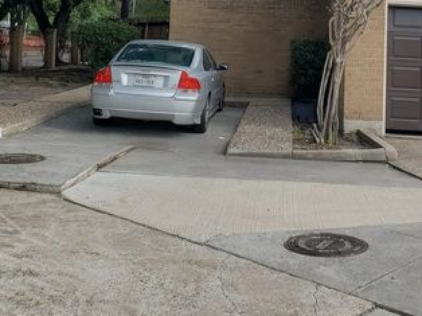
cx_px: 267
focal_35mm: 53
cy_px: 0
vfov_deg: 26.1
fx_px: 646
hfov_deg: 36.0
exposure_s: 1/670
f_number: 2.4
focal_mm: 4.3
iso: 50
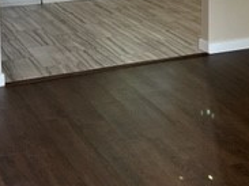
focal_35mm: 91
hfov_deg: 21.3
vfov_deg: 15.6
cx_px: 204
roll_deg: -0.2
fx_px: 654
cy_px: -42
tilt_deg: -7.1
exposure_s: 1/120
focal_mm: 5.7
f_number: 1.5
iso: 125
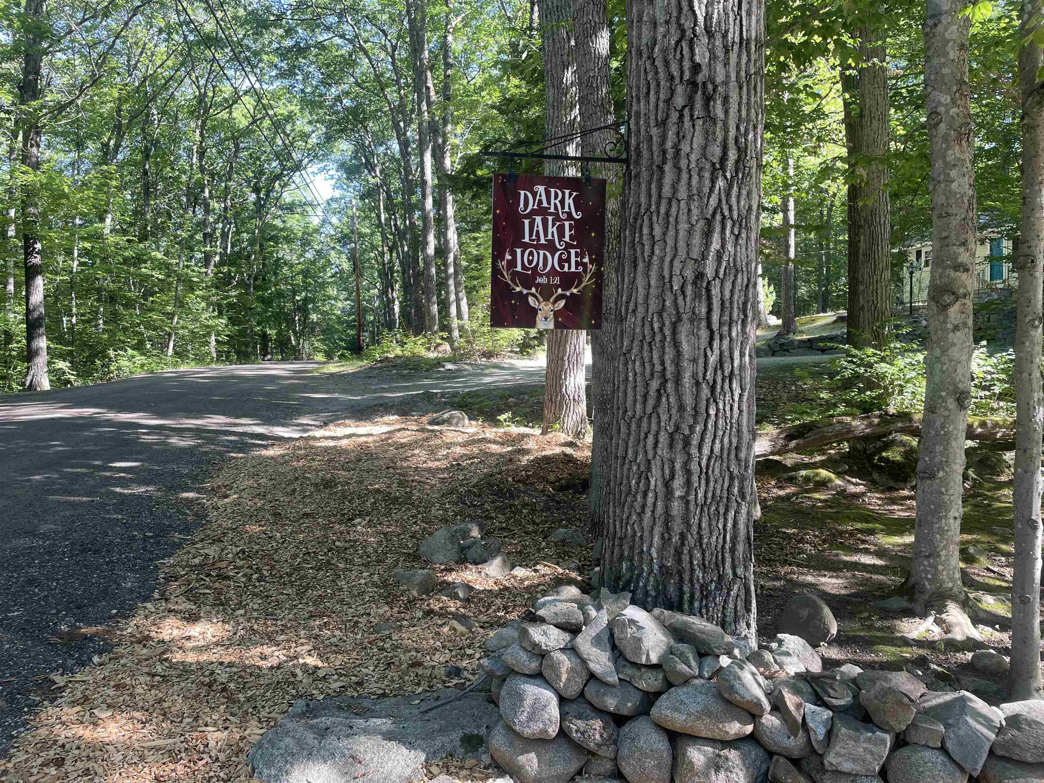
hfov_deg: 67.3
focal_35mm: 26
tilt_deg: -0.7
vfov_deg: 53.1
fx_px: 784
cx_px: 522
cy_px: 392
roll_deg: +1.3
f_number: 1.6
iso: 40
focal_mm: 4.2
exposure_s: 1/121
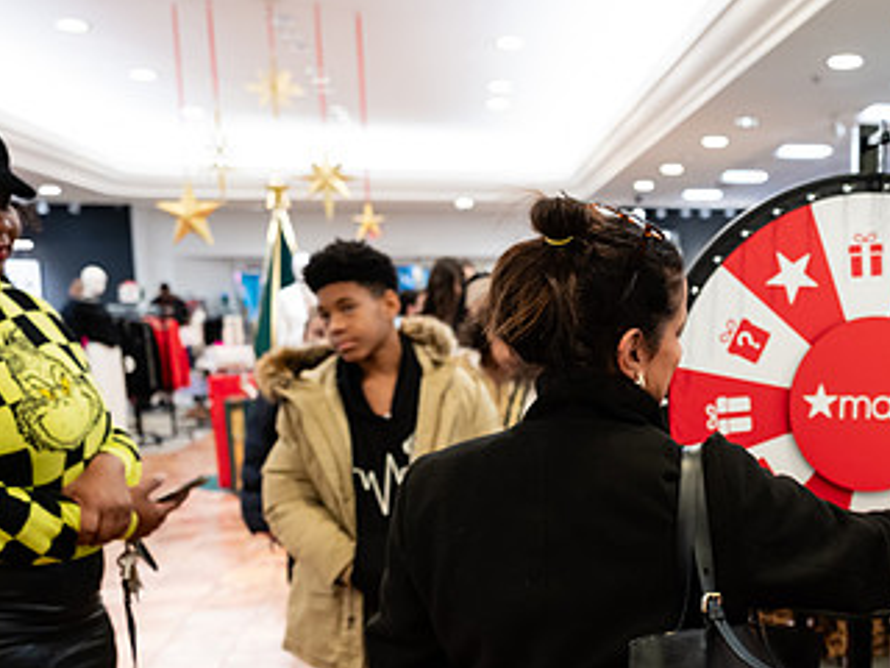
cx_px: 754
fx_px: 1183
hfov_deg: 39.1
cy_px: 461
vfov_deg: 31.2
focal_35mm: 46
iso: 1250
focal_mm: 26
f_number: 3.2
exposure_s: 1/125
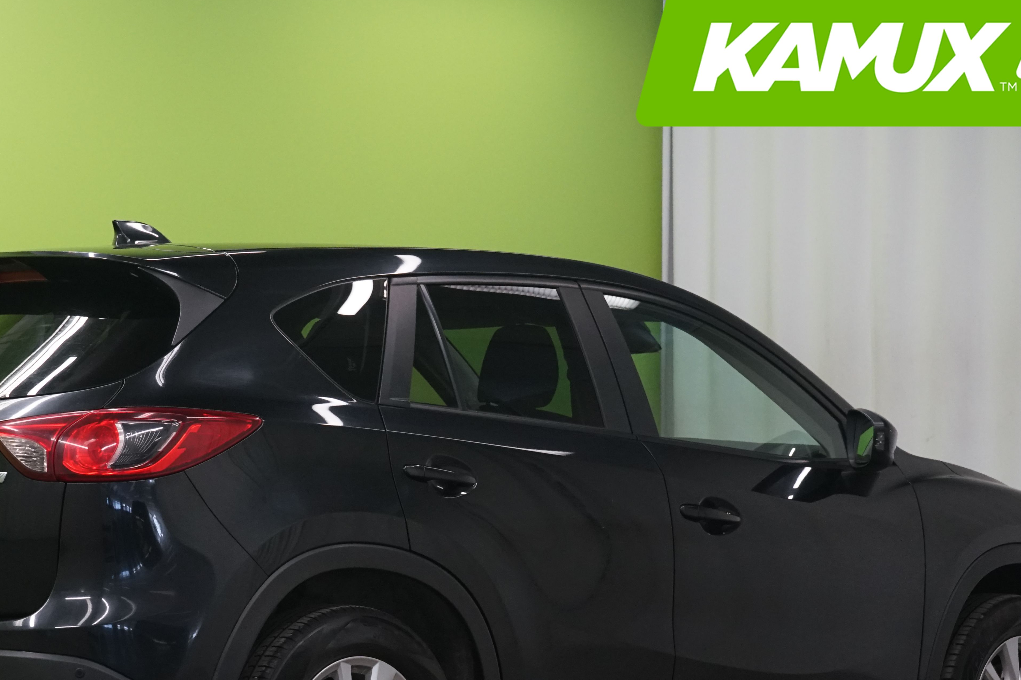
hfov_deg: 19.1
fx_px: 3034
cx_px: 434
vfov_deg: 12.8
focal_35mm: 107
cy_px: 472
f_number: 9
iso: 2000
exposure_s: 1/25
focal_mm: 68
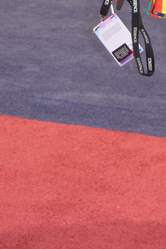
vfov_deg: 14.4
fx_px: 934
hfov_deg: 10.0
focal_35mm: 135
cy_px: -91
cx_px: 189
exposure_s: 1/100
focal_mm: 30
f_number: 4.2
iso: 800
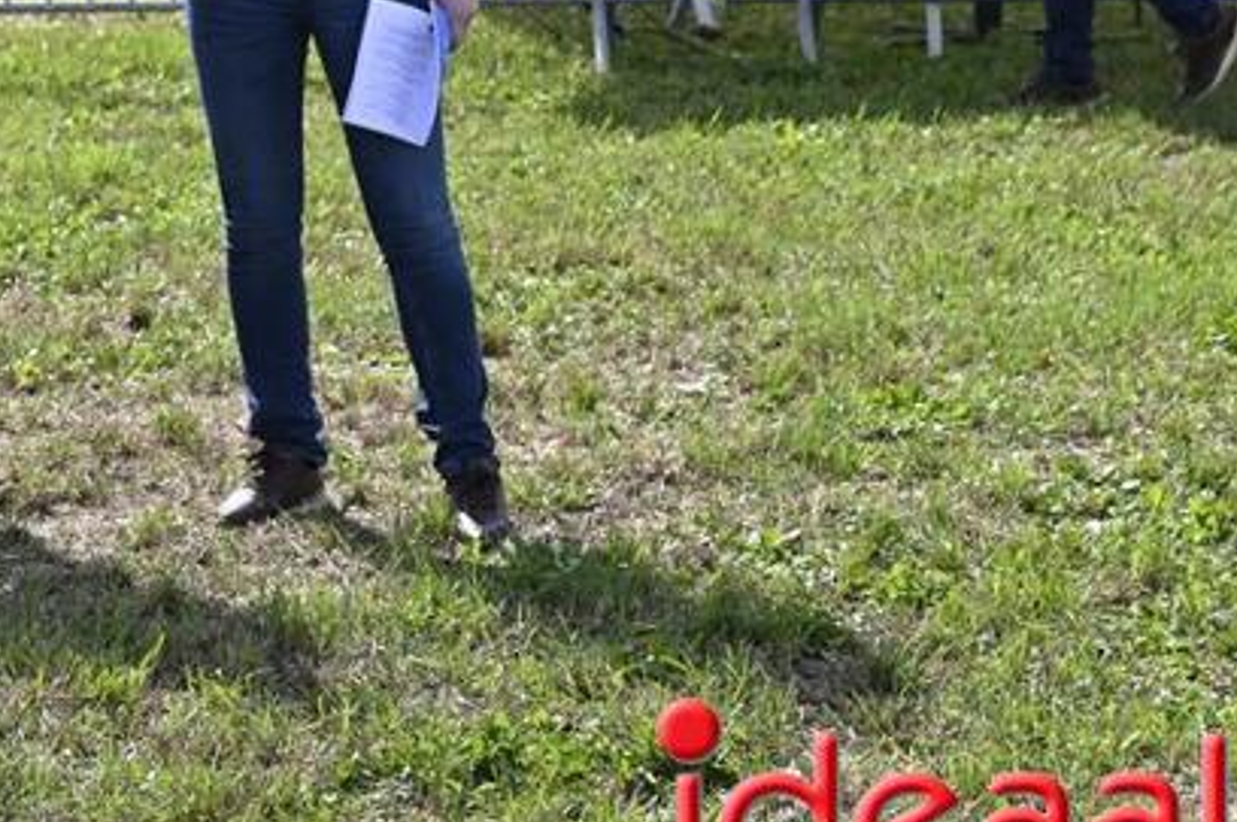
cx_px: -121
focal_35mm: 170
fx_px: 5834
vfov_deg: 8.0
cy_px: 38
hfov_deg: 11.9
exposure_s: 1/640
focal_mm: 70
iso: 200
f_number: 6.3
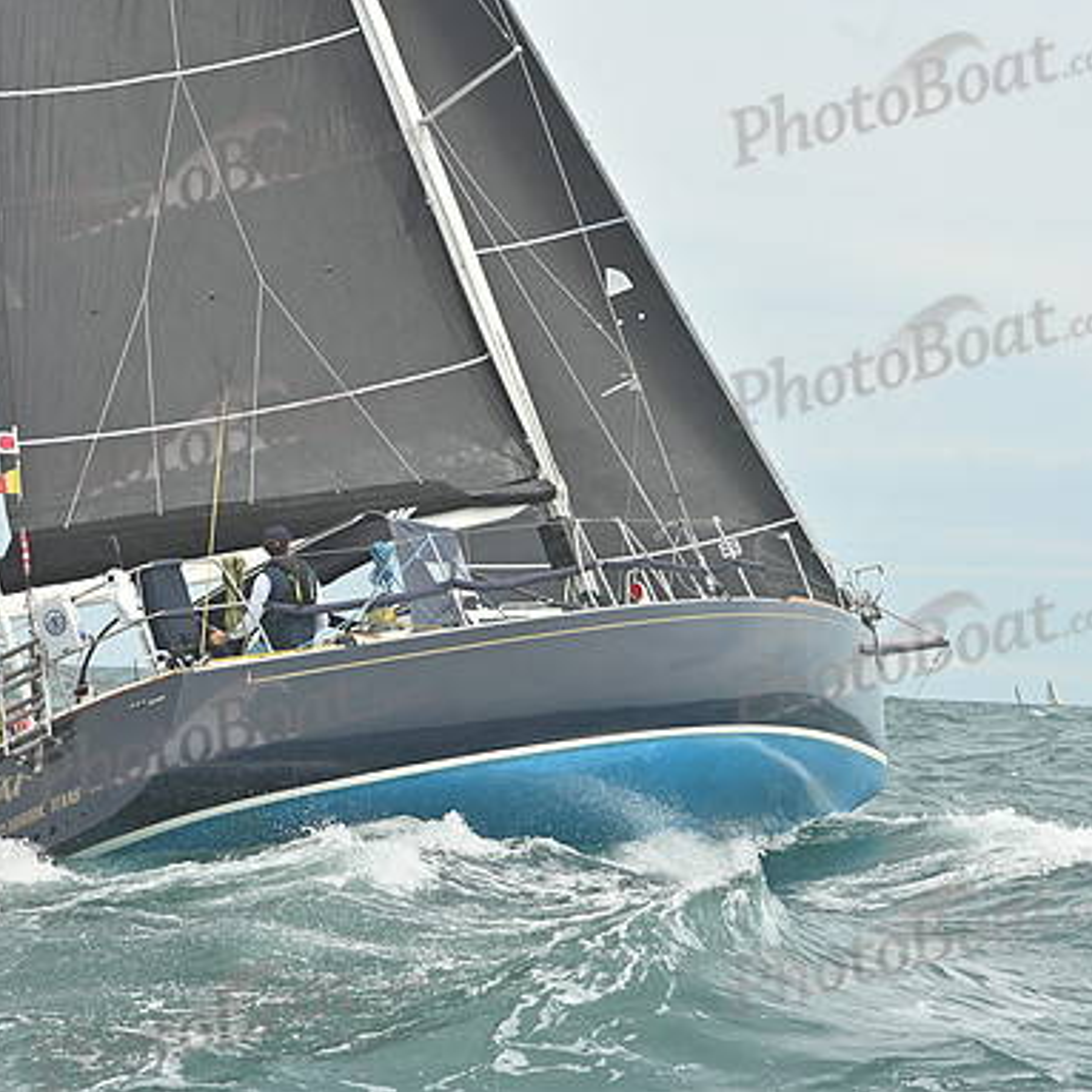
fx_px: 3212
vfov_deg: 19.3
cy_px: 543
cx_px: 584
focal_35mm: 90
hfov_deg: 19.3
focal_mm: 70
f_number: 8
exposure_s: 1/1250
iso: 320
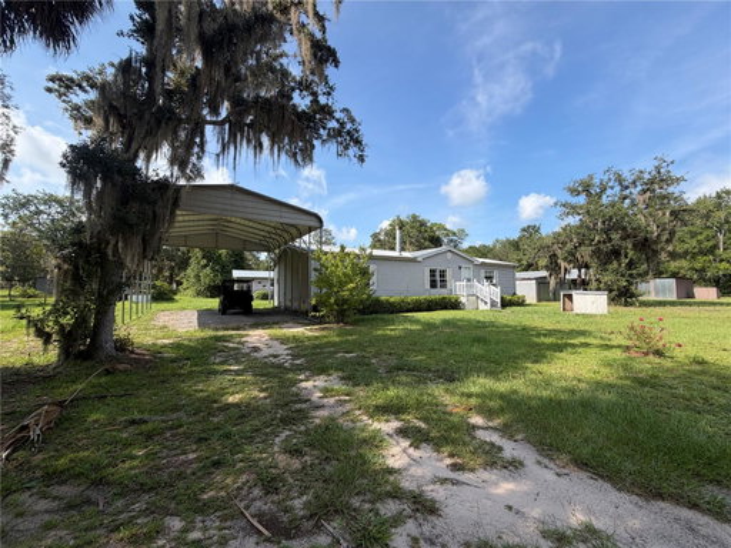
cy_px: 274
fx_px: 296
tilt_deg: +4.4
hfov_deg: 102.1
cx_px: 366
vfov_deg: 85.7
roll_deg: +0.2
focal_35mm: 14
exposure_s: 1/770
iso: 32
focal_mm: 2.22
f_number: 2.2
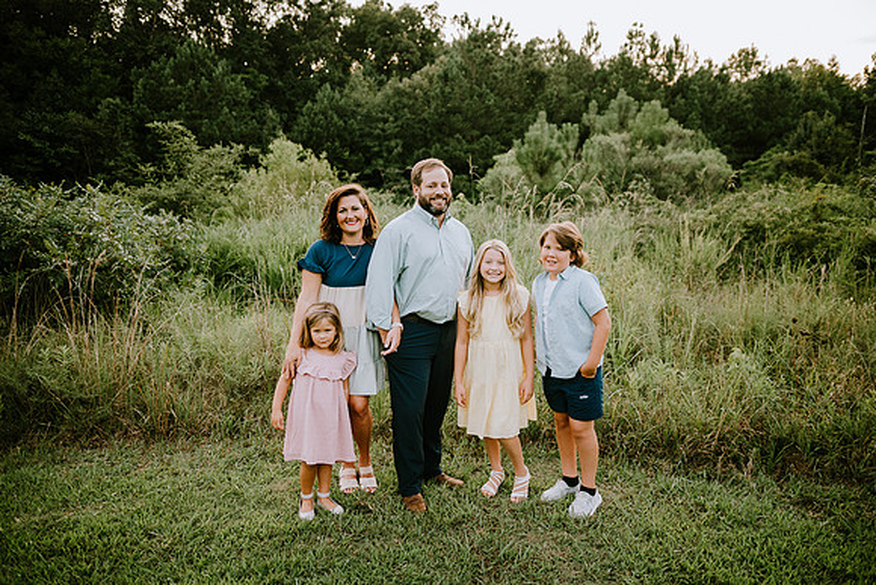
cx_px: 438
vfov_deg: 51.3
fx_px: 608
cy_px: 292
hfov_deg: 71.5
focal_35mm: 25
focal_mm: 24
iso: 250
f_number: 2.2
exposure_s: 1/250
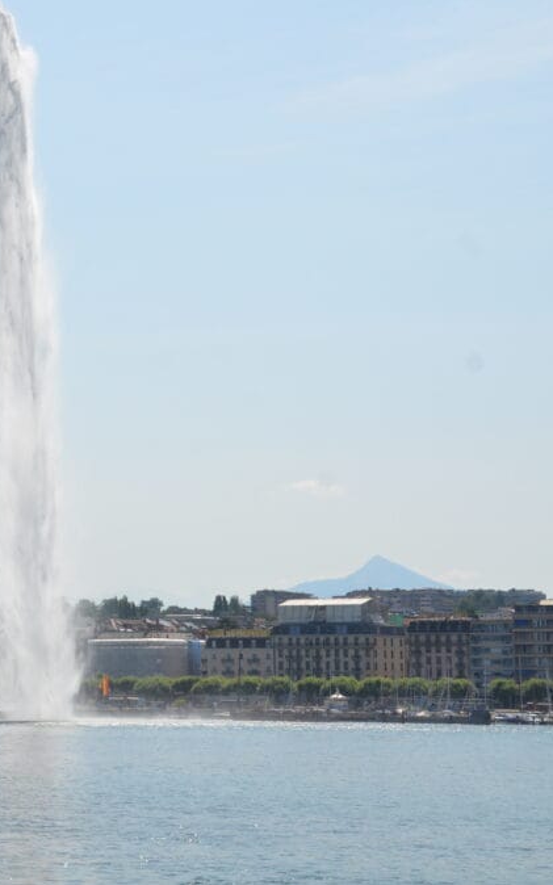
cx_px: -51
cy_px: 442
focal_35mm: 102
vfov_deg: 20.4
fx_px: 2461
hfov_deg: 12.6
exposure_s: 1/400
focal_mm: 44
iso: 100
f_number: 10
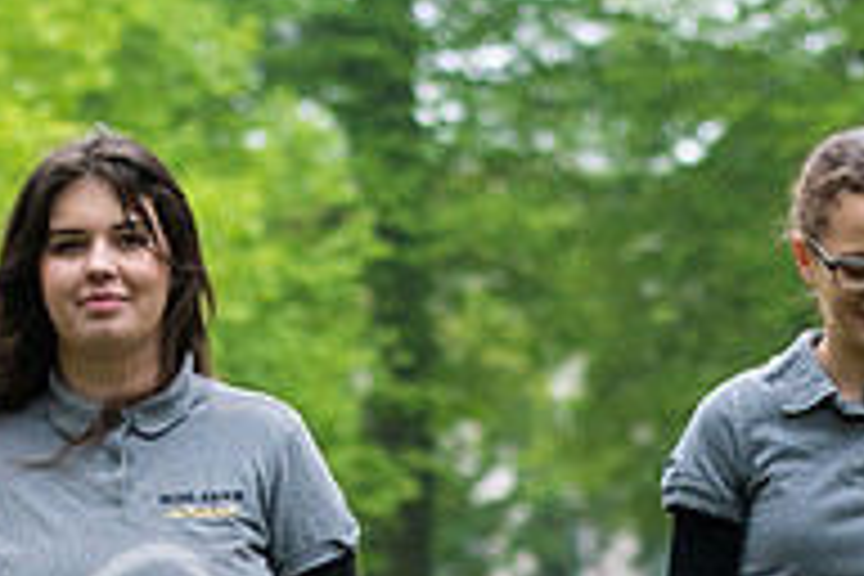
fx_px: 8951
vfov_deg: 3.7
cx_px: 917
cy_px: 857
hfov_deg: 5.5
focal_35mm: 373
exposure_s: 1/1000
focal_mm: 70
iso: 250
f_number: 2.8
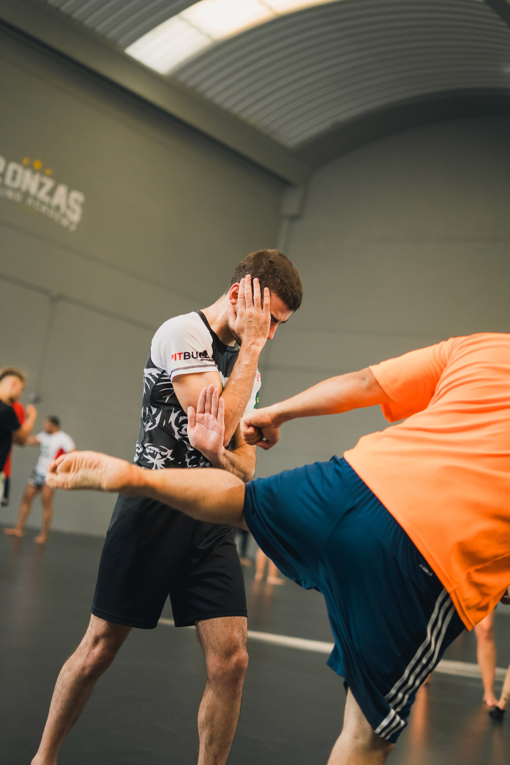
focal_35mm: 50
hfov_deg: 27.0
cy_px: 382
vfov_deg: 39.6
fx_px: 1062
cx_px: 255
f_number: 1.8
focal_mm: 50
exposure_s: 1/500
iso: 2500
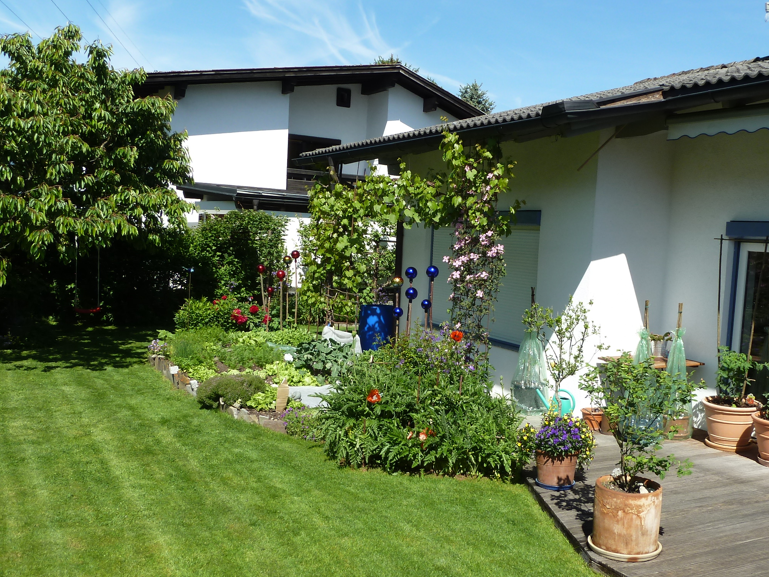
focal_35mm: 37
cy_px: 321
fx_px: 822
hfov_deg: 49.8
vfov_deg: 38.6
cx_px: 464
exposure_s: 1/500
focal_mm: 4.7
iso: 80
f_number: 4.5
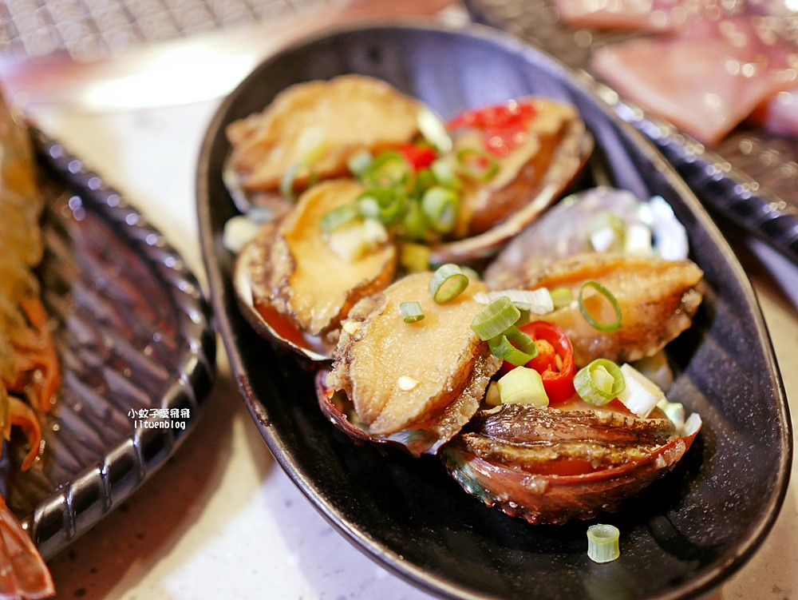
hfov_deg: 38.2
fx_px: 1153
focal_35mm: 50
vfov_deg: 29.1
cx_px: 399
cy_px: 300
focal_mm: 25
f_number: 1.8
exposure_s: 1/60
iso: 500
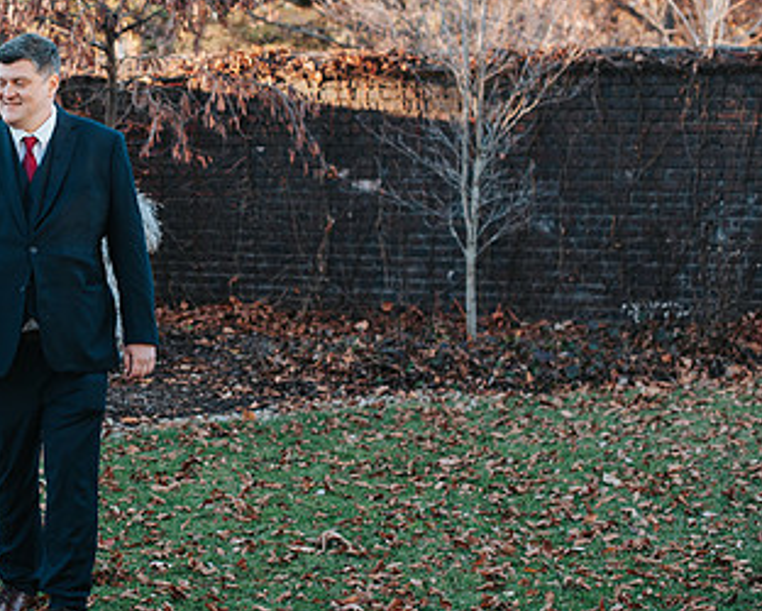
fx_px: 1986
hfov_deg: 21.2
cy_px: 258
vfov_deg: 17.5
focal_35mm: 88
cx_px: 56
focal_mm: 50
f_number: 3.2
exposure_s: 1/500
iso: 1000
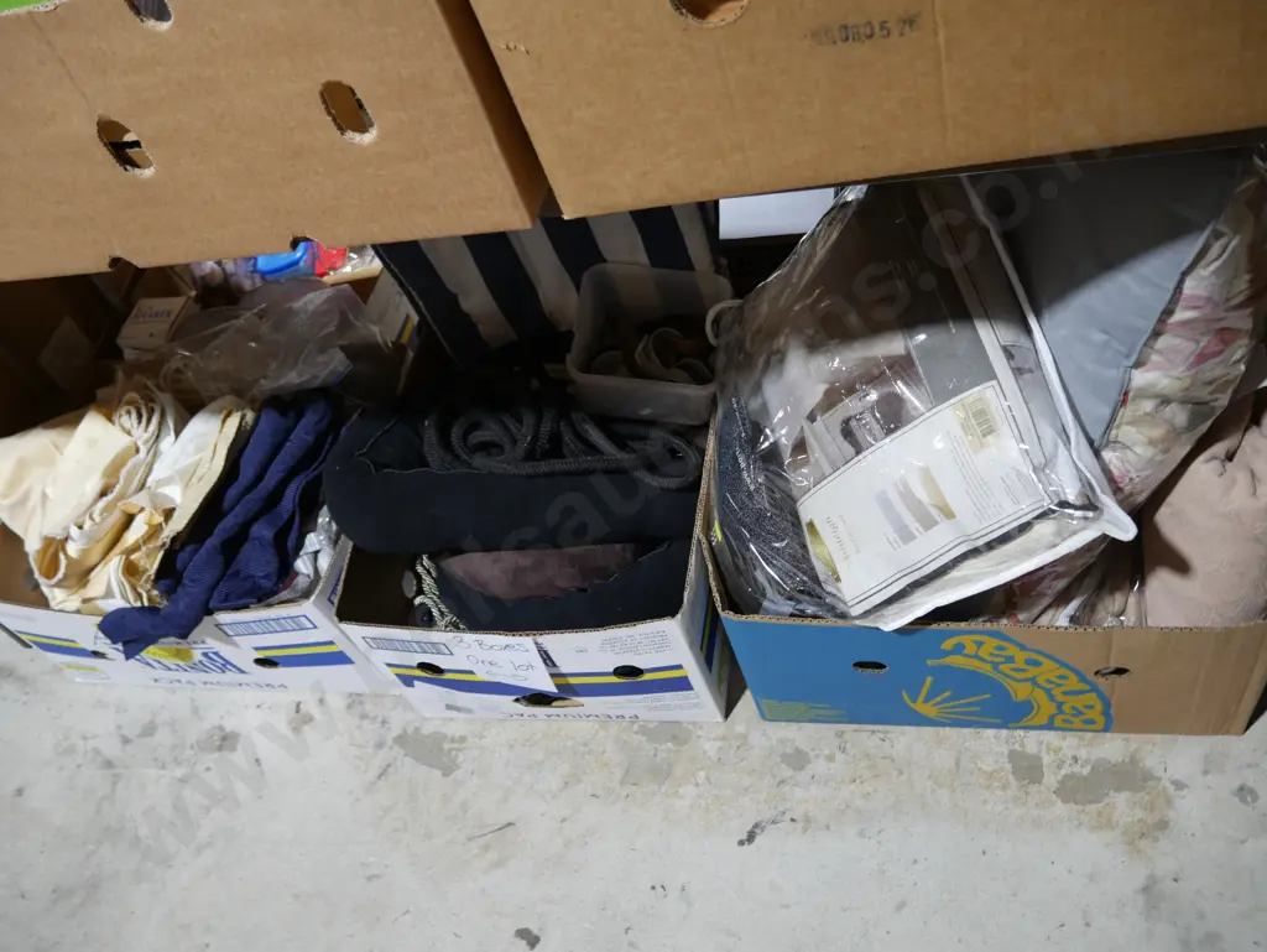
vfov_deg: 46.8
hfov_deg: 59.9
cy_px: 476
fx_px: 1099
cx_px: 634
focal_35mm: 30
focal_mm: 15
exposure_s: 1/60
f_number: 3.6
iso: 320
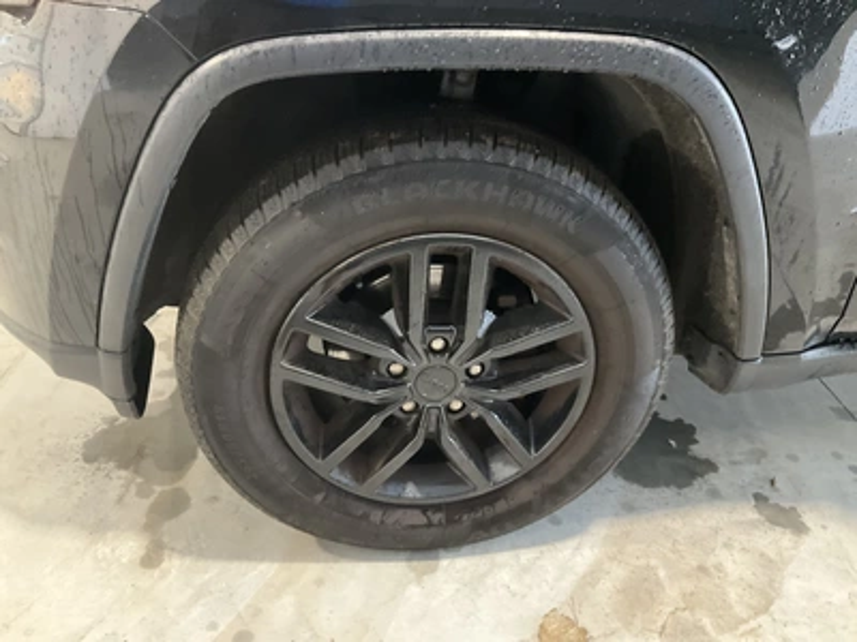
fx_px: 718
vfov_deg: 48.2
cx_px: 428
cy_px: 321
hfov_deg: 61.7
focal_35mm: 29
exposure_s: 1/53
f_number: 1.8
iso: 320
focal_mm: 3
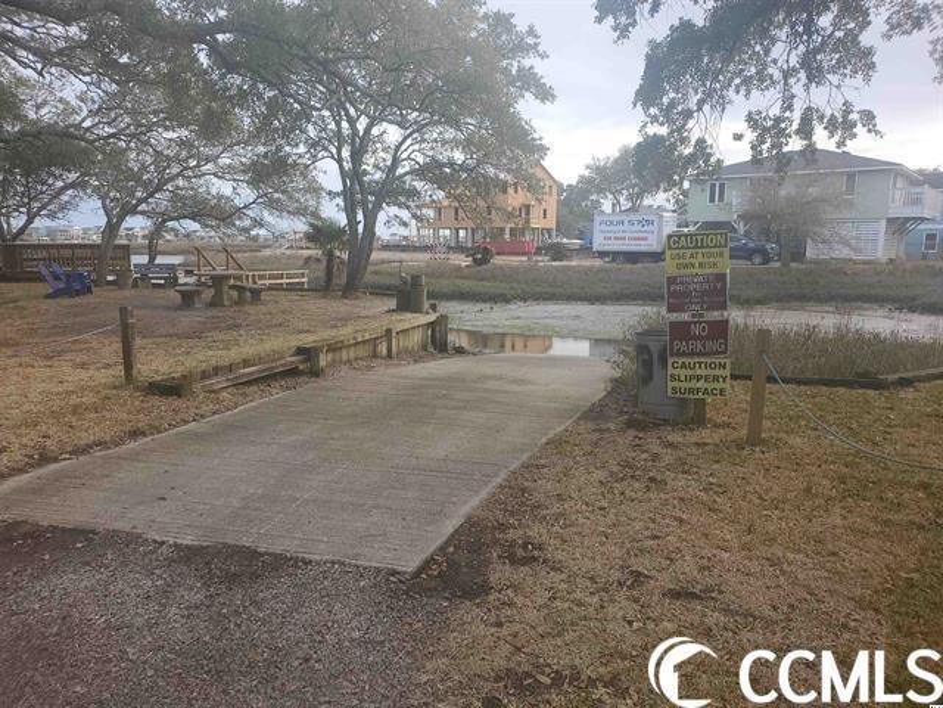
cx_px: 472
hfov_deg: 67.3
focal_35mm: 26
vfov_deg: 53.1
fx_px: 708
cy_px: 354
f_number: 2.4
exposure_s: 1/450
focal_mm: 4.3
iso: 50
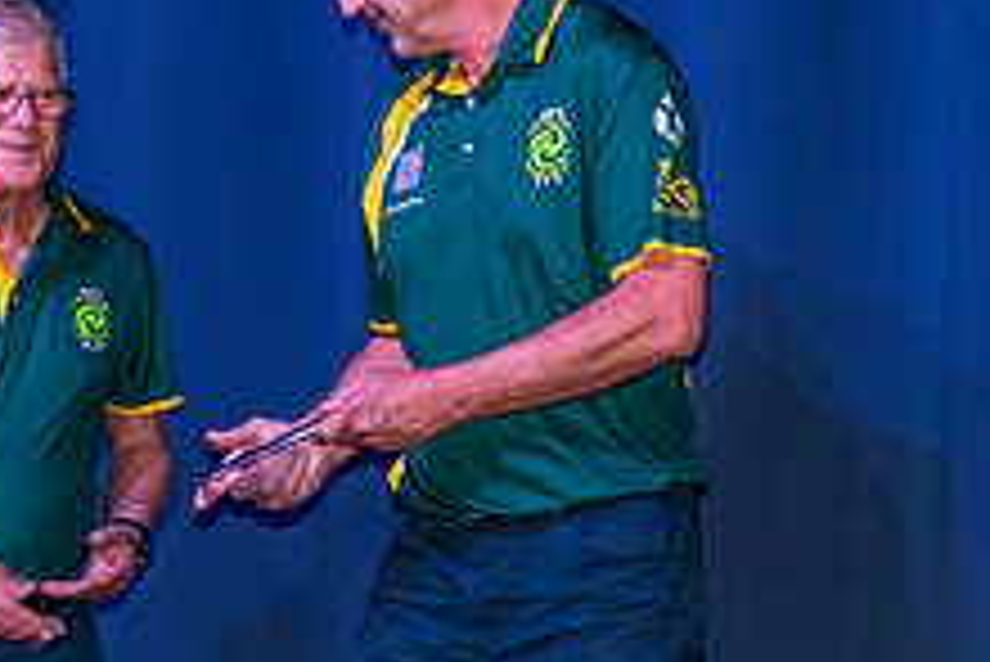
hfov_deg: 9.1
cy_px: 458
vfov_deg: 6.1
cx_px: 360
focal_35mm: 225
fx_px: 6191
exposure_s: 1/60
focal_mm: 78
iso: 800
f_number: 8
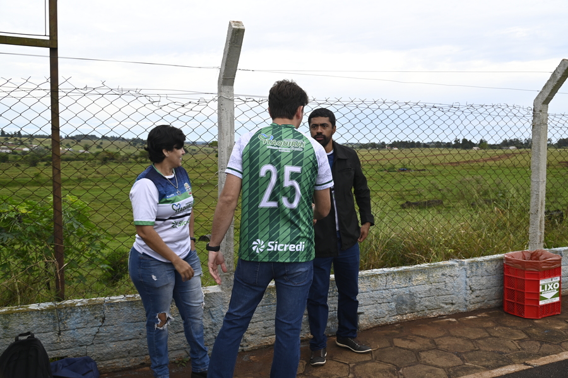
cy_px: 189
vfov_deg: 41.1
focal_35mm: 32
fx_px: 505
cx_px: 284
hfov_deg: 58.7
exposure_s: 1/125
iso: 200
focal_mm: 32
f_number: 6.3
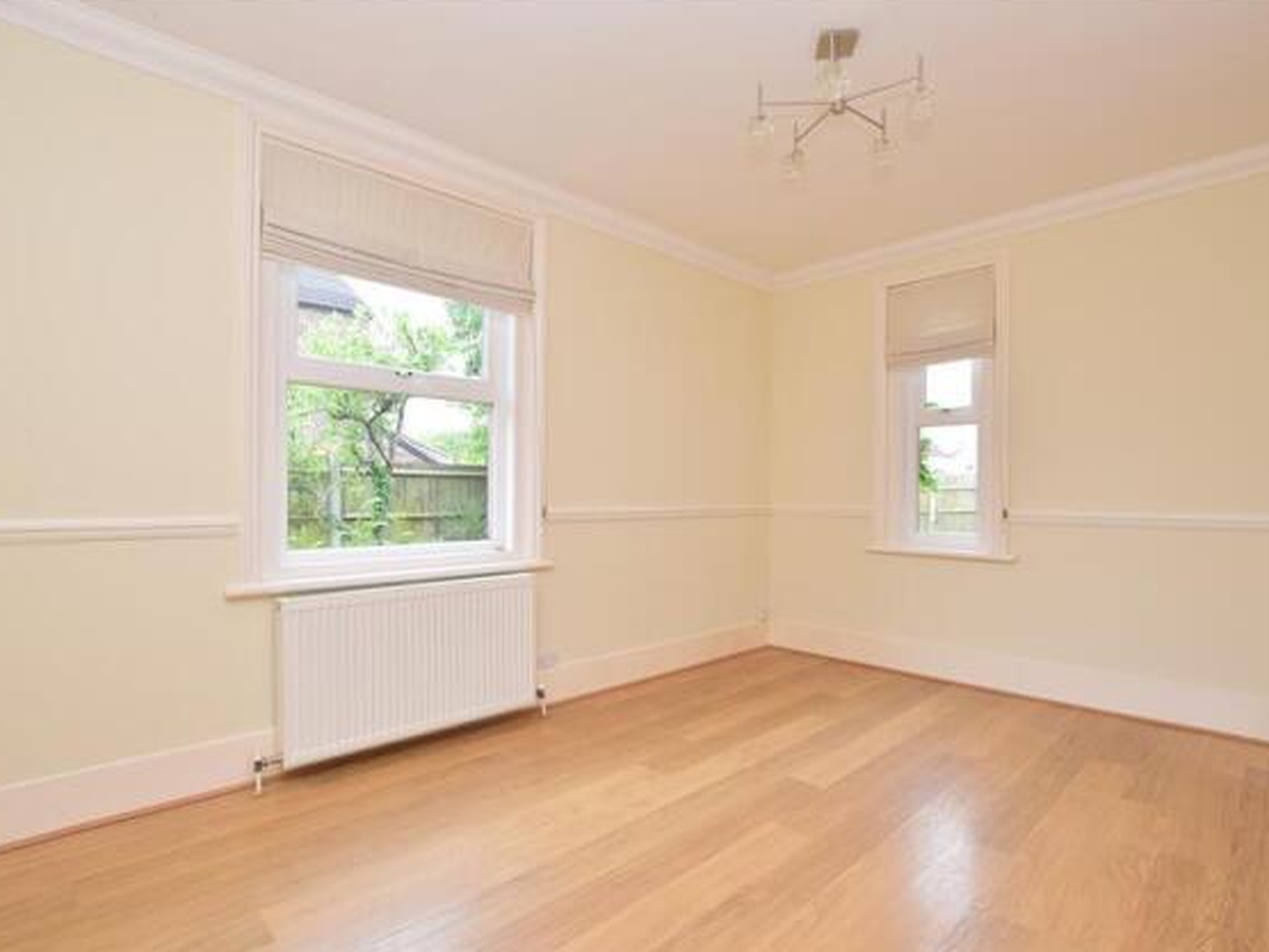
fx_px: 623
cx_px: 609
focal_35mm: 17
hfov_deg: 91.0
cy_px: 487
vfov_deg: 74.7
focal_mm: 10
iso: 250
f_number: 7.1
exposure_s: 1/8
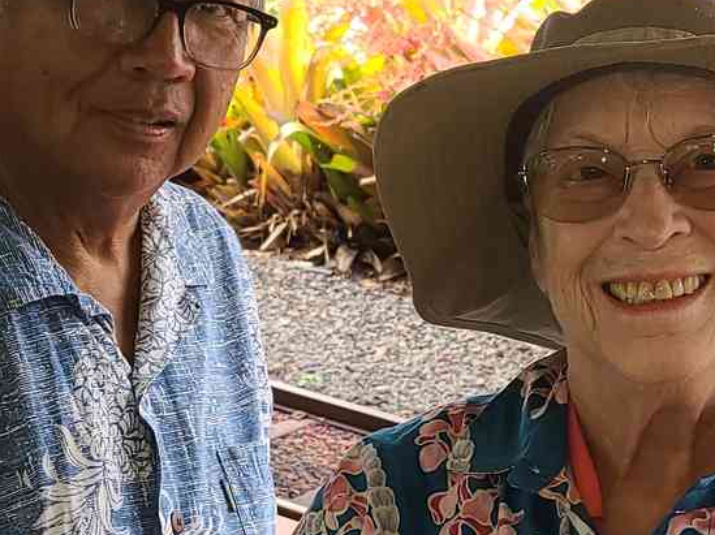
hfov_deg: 21.3
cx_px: 581
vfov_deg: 16.1
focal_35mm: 91
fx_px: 1878
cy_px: 133
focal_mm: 5.4
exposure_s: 1/120
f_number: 1.8
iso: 64
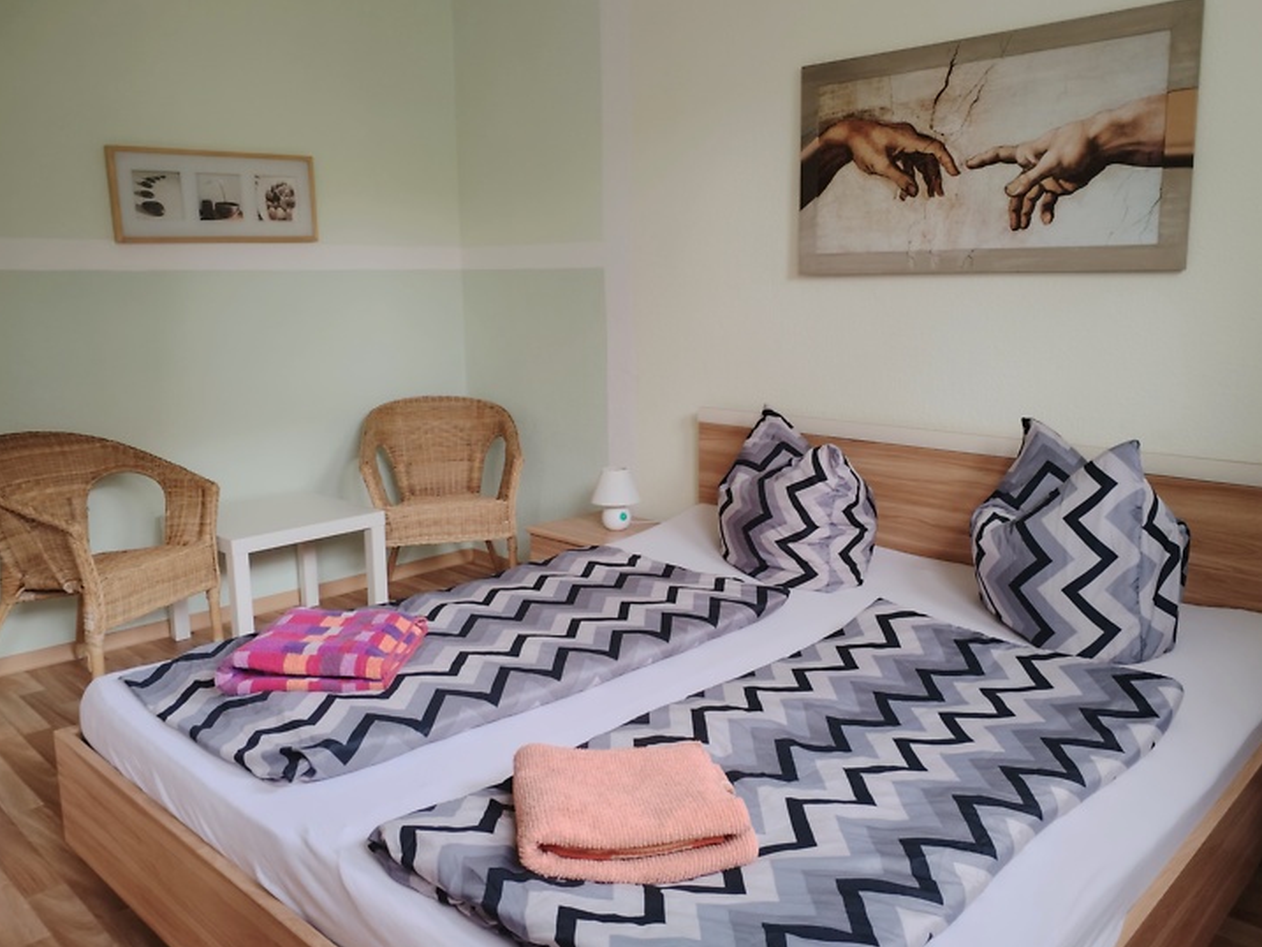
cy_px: 454
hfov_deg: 61.6
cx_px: 667
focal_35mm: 29
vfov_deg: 48.2
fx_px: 1057
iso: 100
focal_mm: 4.75
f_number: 1.8
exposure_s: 1/137
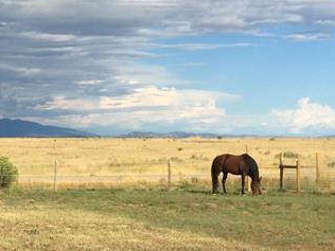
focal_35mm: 94
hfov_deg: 20.2
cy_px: 79
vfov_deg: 15.7
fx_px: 910
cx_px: -2
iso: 32
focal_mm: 4.15
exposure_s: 1/2475
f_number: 2.2
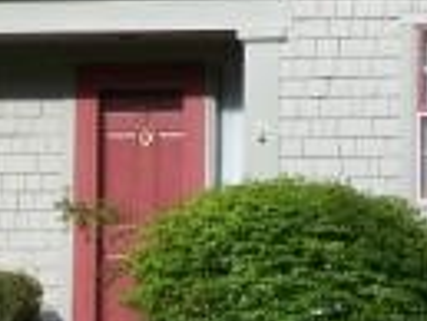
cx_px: 391
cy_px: -113
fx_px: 3840
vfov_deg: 4.8
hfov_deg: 6.4
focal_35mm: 311
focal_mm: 11.5
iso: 64
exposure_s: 1/500
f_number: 3.2
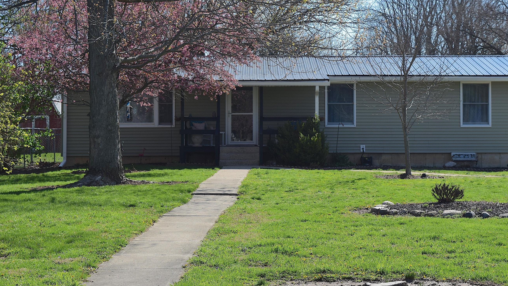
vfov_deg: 13.6
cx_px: 289
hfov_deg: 23.9
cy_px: 107
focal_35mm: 89
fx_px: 1199
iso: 200
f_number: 9
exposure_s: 1/400
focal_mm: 48
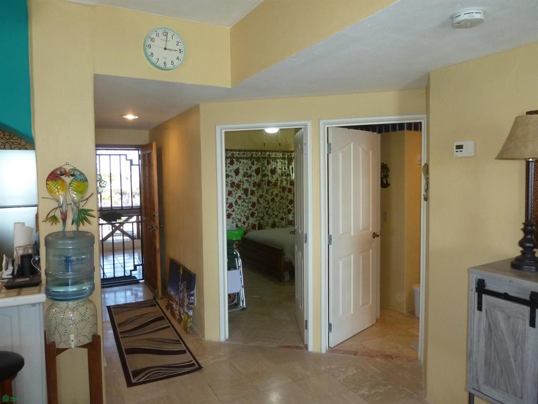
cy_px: 202
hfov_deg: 69.4
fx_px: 389
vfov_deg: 54.9
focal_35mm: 25
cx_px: 269
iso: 200
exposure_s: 1/30
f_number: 3.3
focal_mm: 4.1
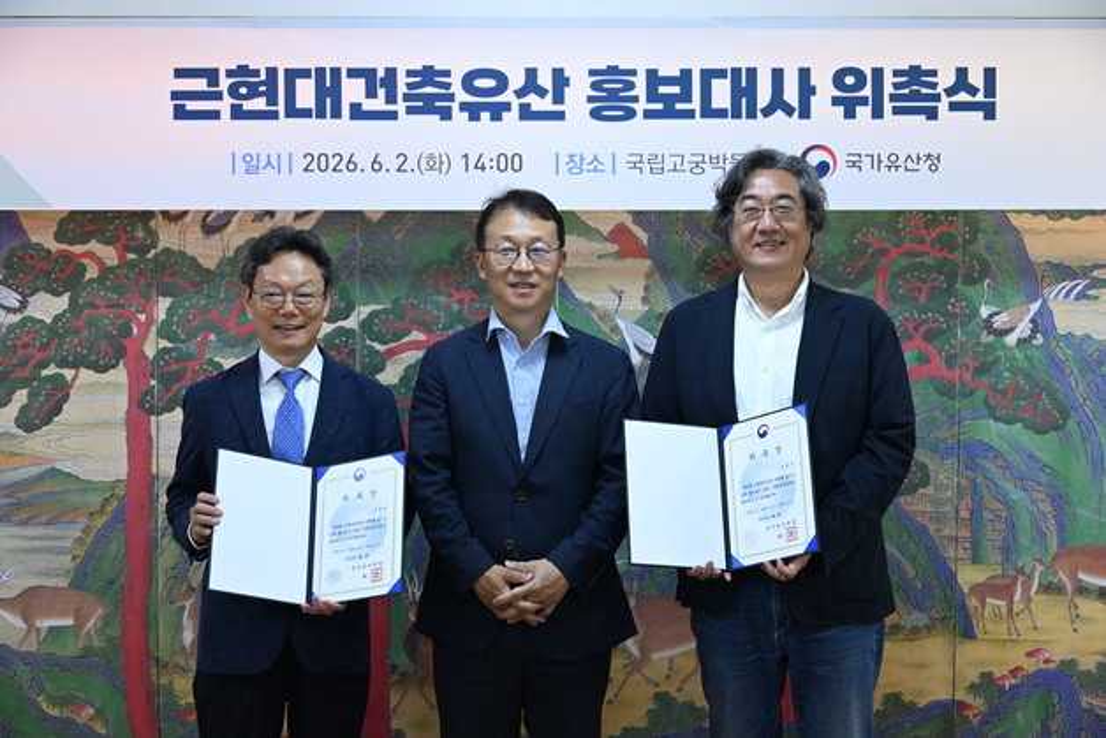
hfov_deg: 36.2
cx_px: 553
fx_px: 1690
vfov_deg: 24.6
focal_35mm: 55
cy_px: 369
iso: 5000
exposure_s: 1/160
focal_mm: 55
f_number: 6.3
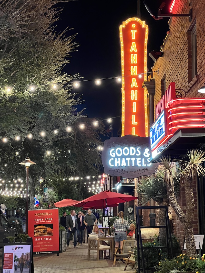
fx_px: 608
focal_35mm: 77
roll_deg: +1.4
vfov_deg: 25.3
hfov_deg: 19.1
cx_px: 102
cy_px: 136
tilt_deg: +8.3
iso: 1000
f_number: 2.8
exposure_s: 1/30
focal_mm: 9
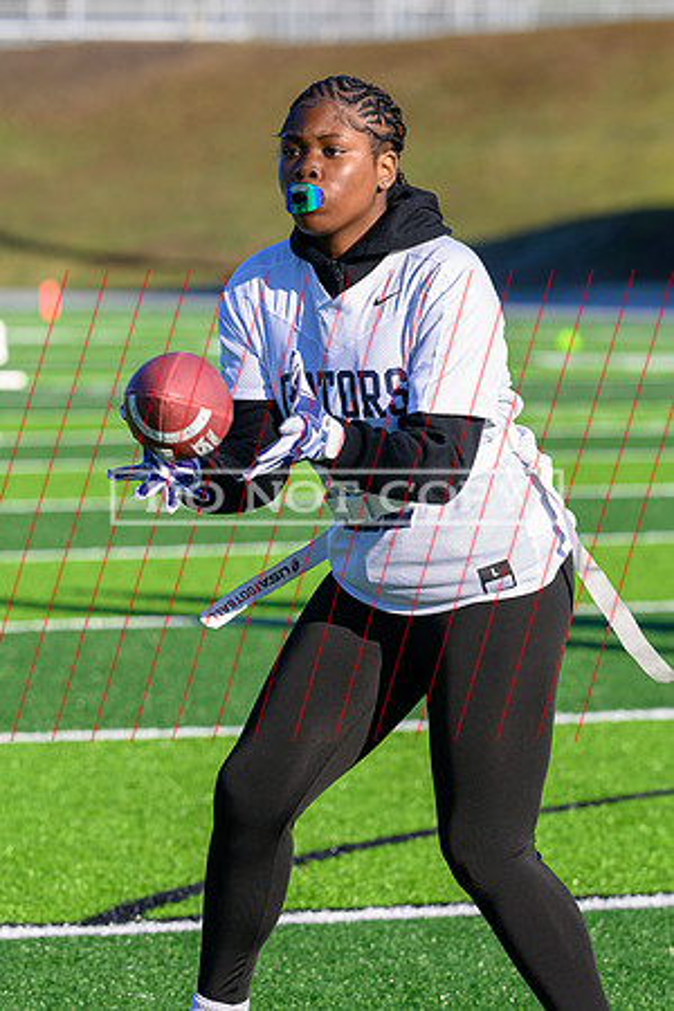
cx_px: 216
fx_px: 6240
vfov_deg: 9.3
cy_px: 530
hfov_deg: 6.2
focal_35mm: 222
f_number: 3.5
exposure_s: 1/1250
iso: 160
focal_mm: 120
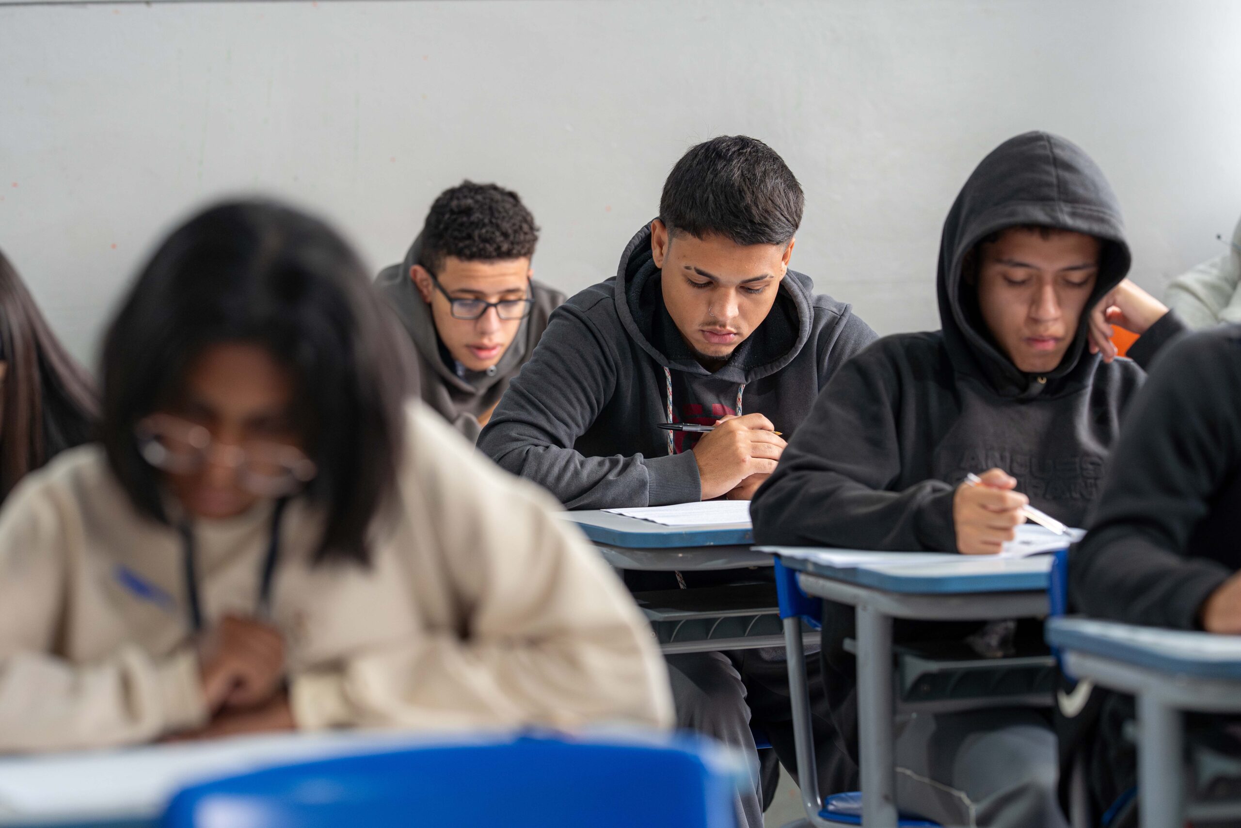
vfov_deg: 10.2
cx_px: 620
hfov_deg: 15.2
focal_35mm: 135
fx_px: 4654
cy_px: 414
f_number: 3.2
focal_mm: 135
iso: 800
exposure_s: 1/100
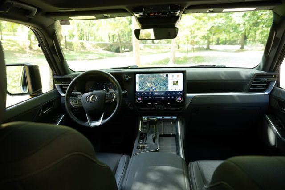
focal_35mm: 27
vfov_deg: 48.0
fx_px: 214
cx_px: 142
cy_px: 95
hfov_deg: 67.4
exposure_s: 1/250
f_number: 4
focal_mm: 27
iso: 800
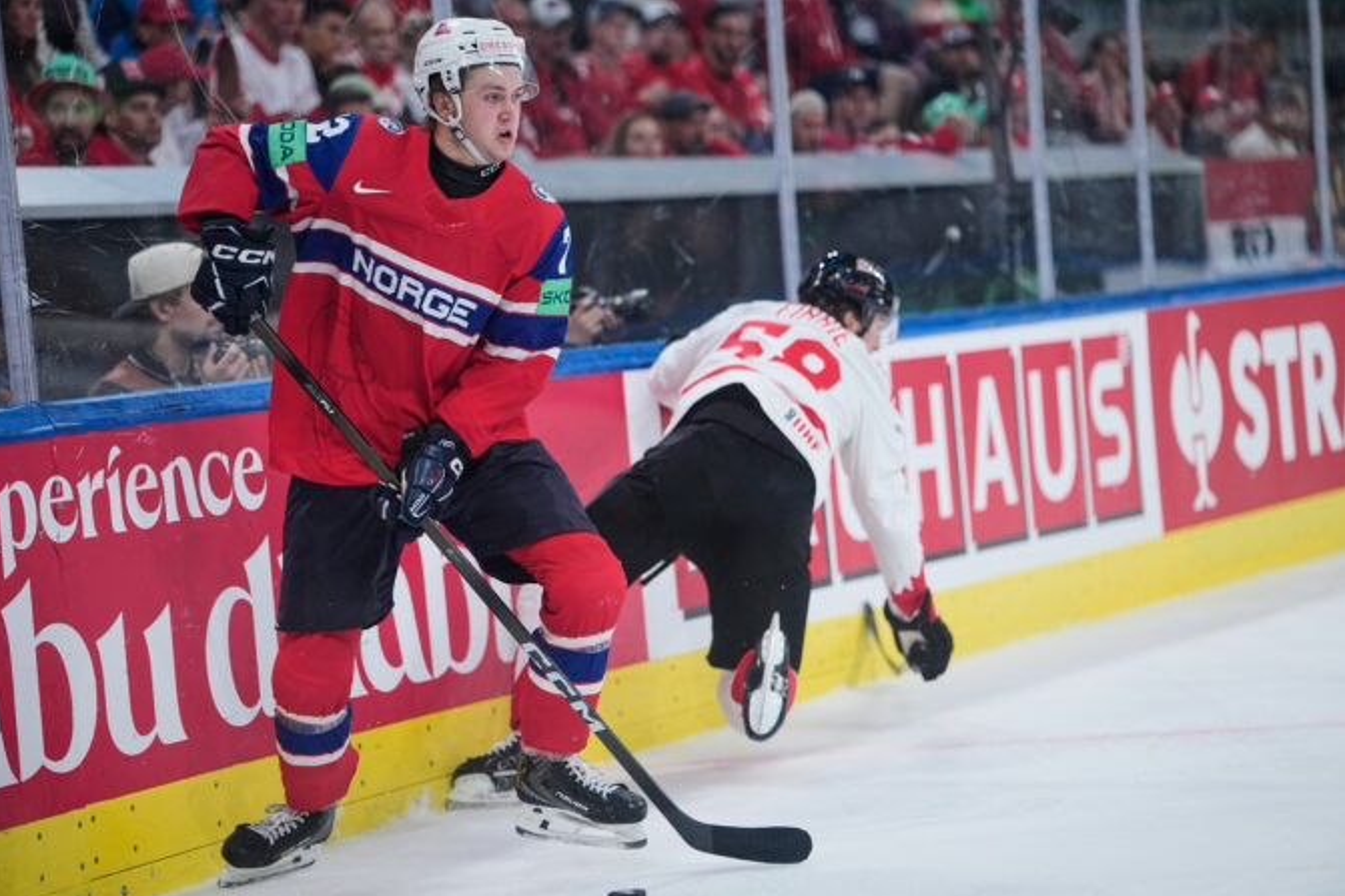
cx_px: 669
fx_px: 4631
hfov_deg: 16.5
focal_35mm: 124
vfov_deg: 11.1
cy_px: 450
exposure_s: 1/2500
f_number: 2.2
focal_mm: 123
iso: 2000
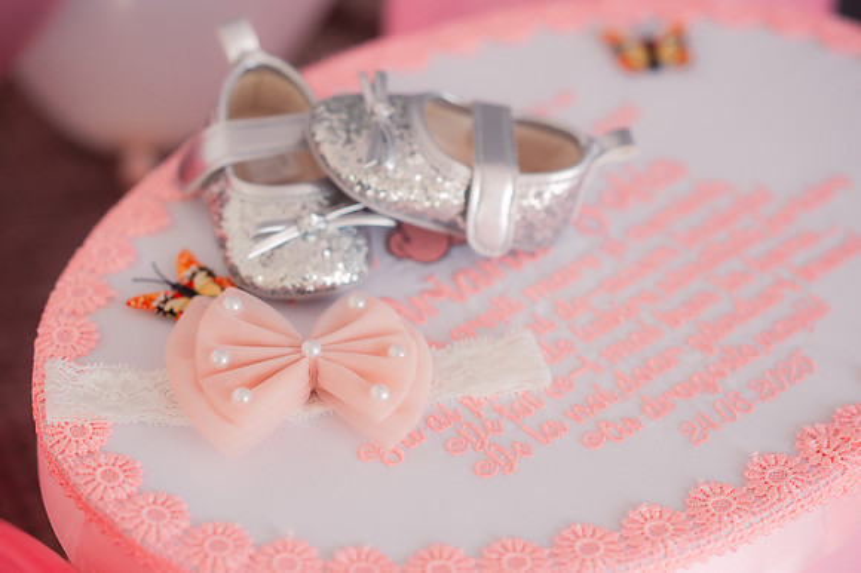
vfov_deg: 15.0
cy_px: 307
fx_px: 2175
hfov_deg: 22.4
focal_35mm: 91
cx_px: 415
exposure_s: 1/250
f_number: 2.5
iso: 800
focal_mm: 85
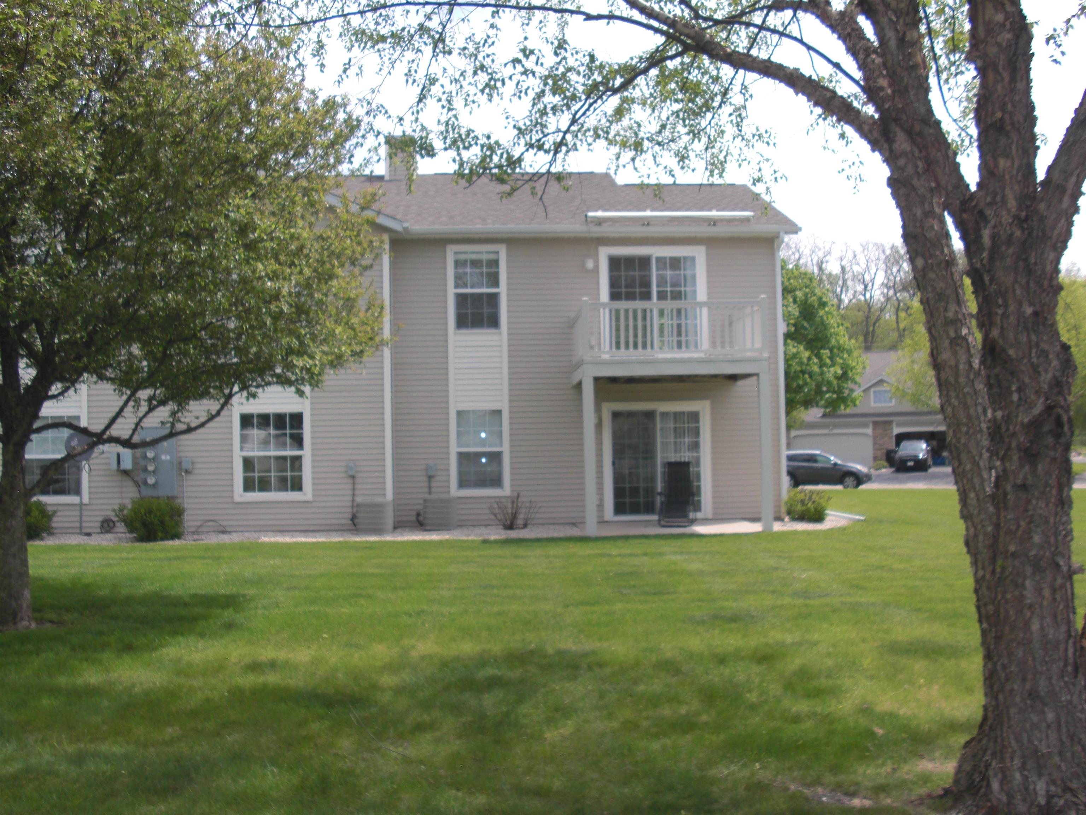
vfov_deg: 39.7
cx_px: 543
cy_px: 408
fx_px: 1129
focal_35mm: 36
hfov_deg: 51.4
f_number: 2.8
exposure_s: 1/640
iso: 50
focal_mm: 6.3
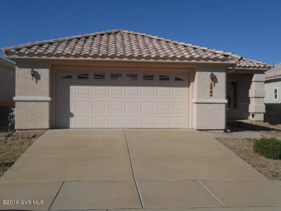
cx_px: 140
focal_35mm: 41
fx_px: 333
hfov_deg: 45.8
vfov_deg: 35.1
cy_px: 106
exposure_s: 1/2000
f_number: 3.9
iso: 80
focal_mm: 7.2
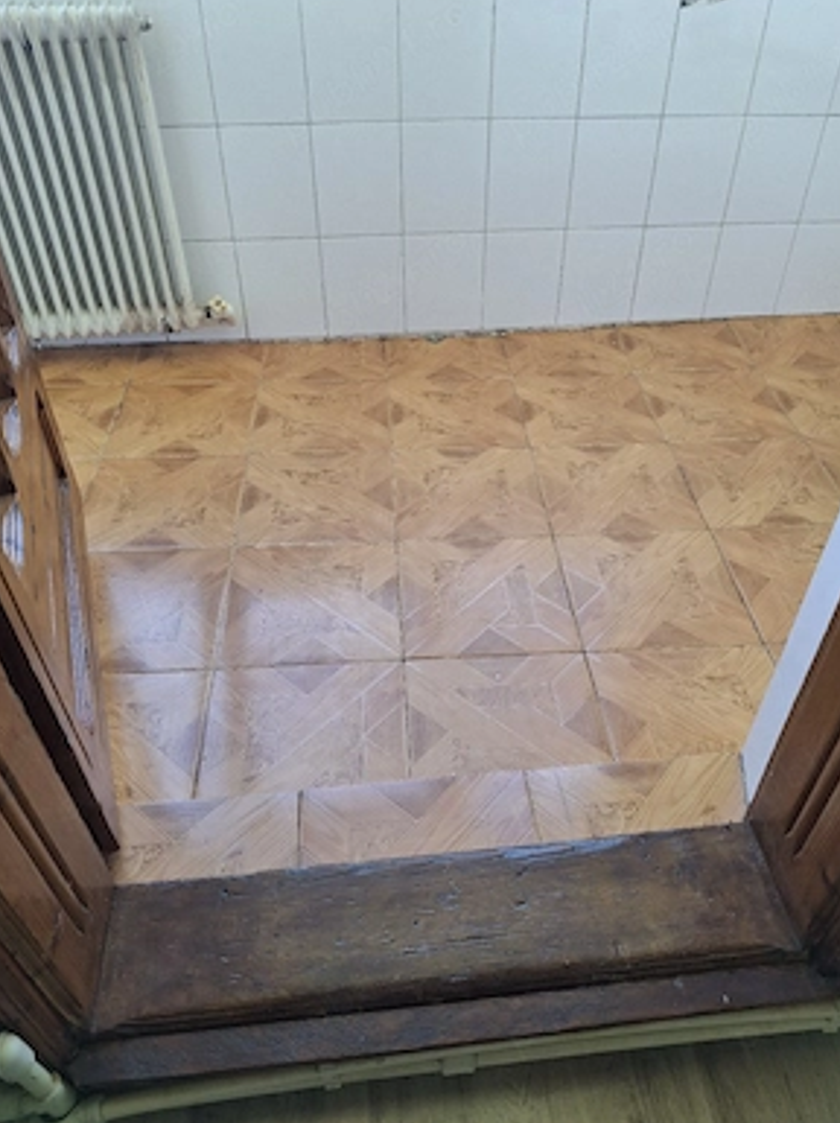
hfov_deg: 53.0
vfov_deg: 67.4
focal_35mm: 26
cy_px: 560
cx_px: 432
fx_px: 843
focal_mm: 4.69
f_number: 1.8
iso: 64
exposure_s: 1/120
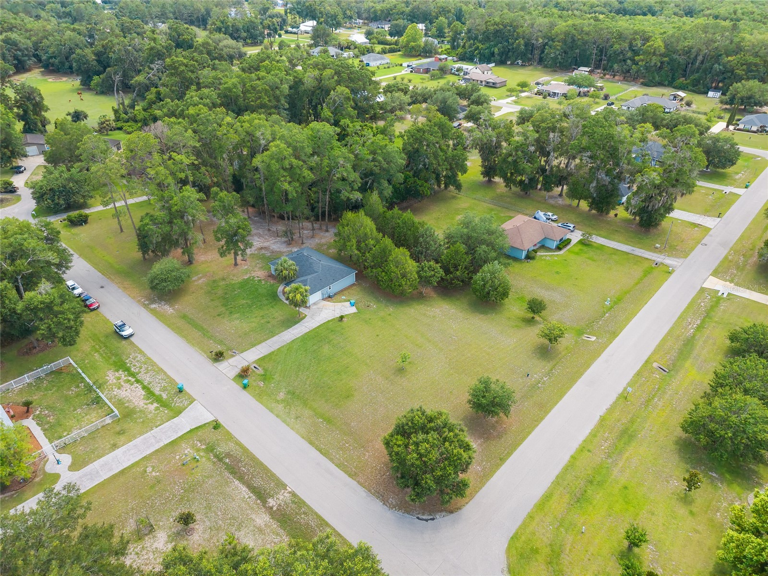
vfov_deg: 56.8
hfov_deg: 71.6
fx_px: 532
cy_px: 288
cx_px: 384
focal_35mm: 24
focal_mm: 8.67
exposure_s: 1/640
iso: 100
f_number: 1.8
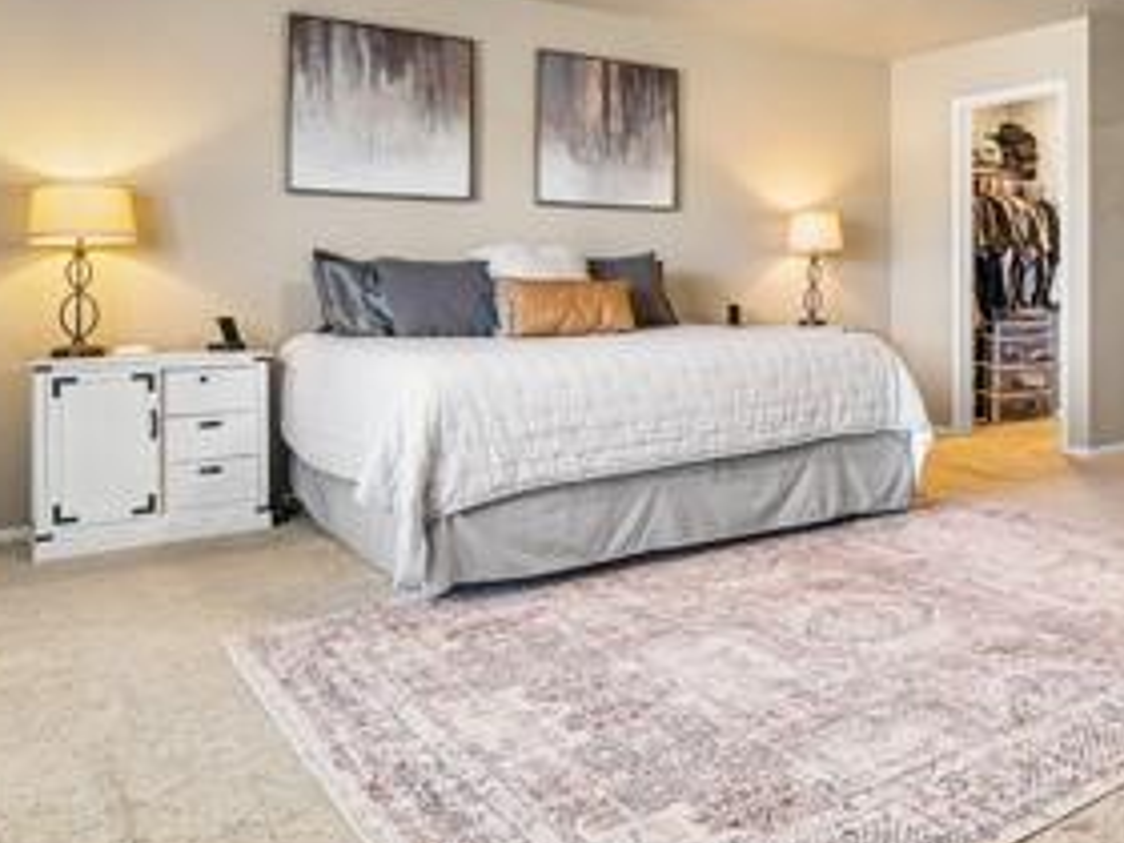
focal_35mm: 33
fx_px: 1072
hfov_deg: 50.7
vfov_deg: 42.5
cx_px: 955
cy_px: 293
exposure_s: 1/4
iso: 500
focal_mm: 16
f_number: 8
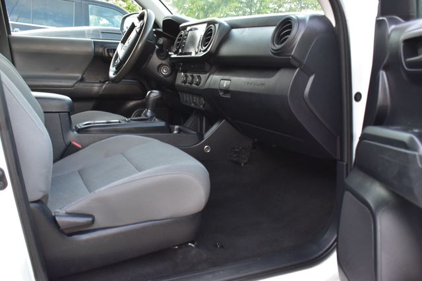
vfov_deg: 38.3
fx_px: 404
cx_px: 211
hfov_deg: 55.1
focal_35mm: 34
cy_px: 140
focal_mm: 23
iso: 1100
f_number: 6.3
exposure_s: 1/15
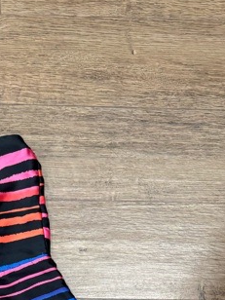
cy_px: 418
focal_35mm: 78
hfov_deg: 18.2
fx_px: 676
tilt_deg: -81.3
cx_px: -27
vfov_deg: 21.8
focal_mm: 6.76
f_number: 1.78
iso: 400
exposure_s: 1/50
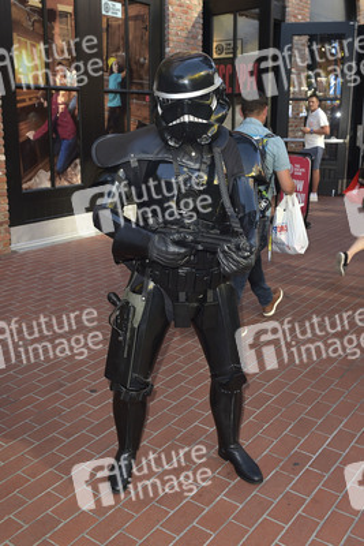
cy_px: 273
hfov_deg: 41.1
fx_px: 485
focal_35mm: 32
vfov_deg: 58.7
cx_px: 182
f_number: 6.3
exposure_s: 1/250
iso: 320
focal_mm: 32
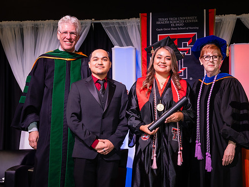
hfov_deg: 30.3
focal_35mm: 64
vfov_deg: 22.9
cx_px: 128
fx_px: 461
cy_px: 106
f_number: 5.6
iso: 1250
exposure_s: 1/160
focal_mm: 43
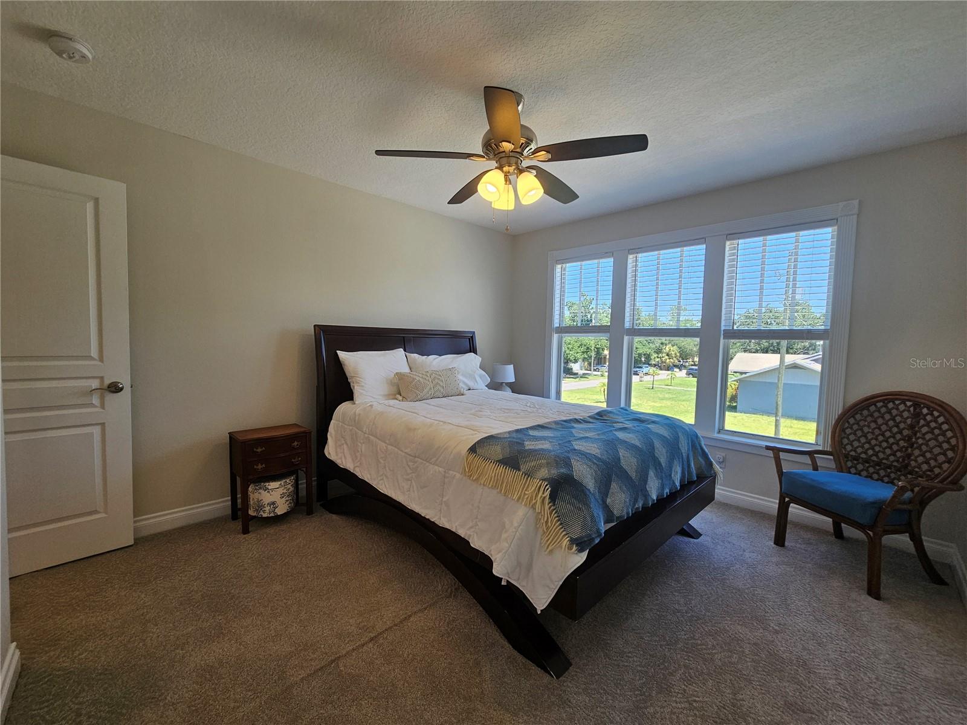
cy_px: 362
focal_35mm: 13
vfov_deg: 89.9
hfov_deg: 106.2
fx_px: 363
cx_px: 484
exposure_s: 1/120
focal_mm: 2.2
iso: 50
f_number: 2.2
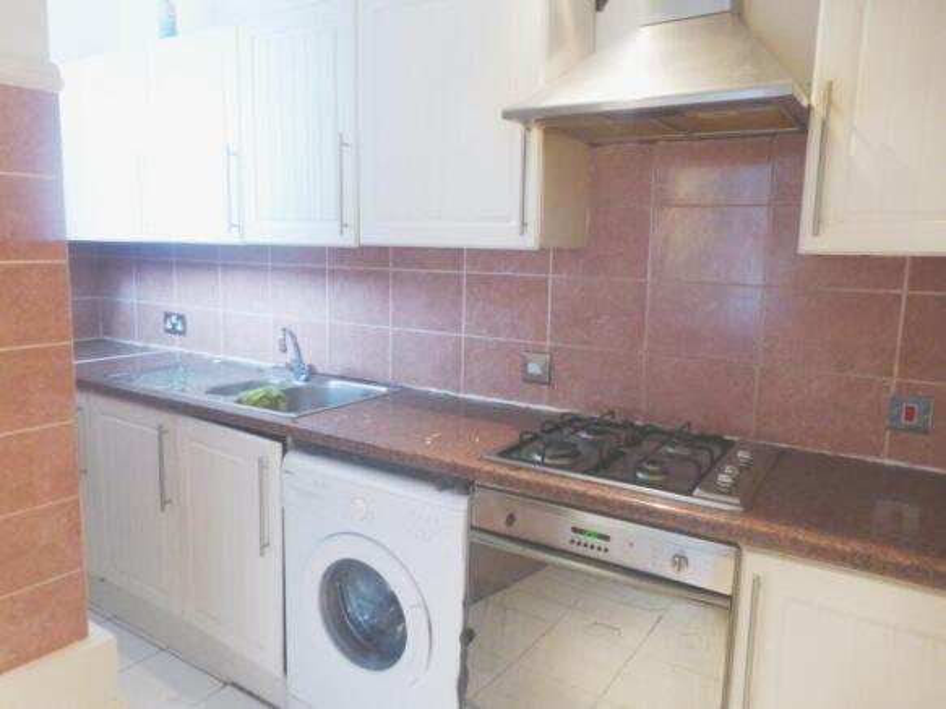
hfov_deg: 69.4
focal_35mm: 25
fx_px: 683
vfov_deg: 54.9
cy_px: 354
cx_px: 473
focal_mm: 4.3
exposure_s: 1/8
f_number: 3.3
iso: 400
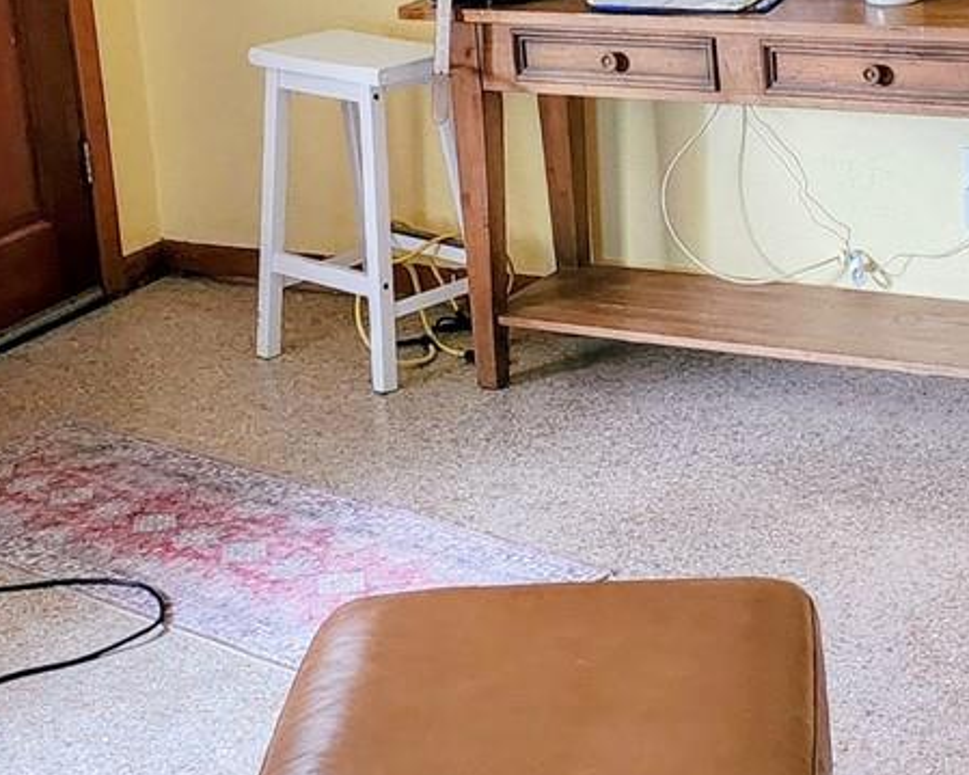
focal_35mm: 80
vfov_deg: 18.5
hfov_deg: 23.7
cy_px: -72
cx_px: 699
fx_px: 2294
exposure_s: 1/60
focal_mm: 6.4
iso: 800
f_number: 1.8
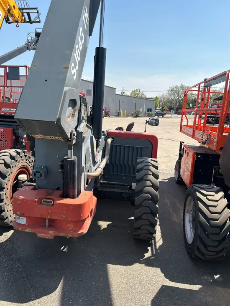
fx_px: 230
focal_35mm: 26
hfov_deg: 53.1
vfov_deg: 67.3
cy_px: 153
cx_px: 115
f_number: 1.5
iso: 50
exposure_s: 1/3165
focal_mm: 5.7
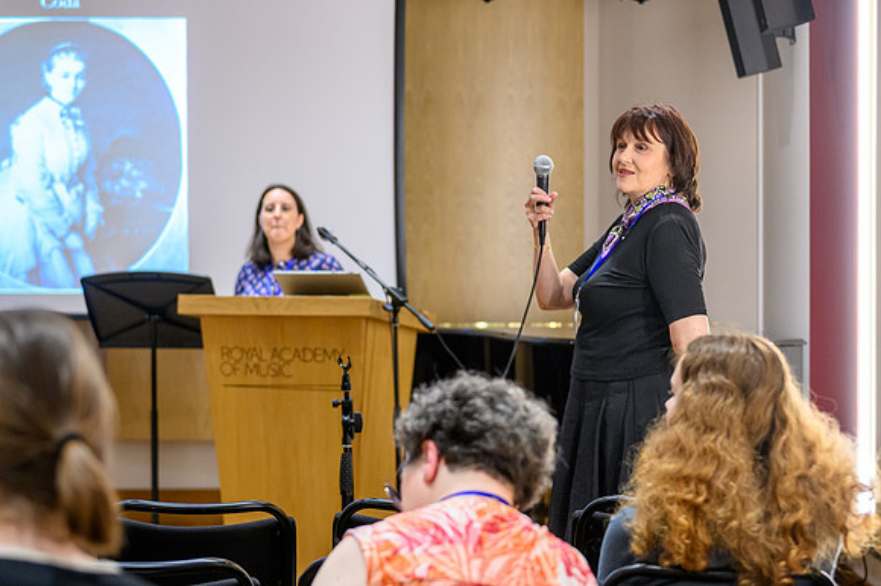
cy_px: 293
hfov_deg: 27.1
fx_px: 1827
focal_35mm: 75
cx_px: 440
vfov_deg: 18.2
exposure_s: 1/125
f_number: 2.2
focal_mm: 49
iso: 1600
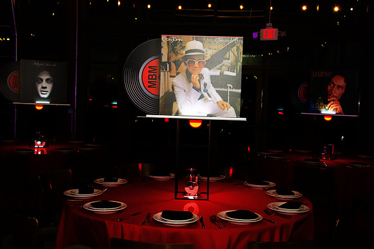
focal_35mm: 45
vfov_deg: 29.9
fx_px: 468
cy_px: 124
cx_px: 187
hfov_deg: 43.6
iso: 4000
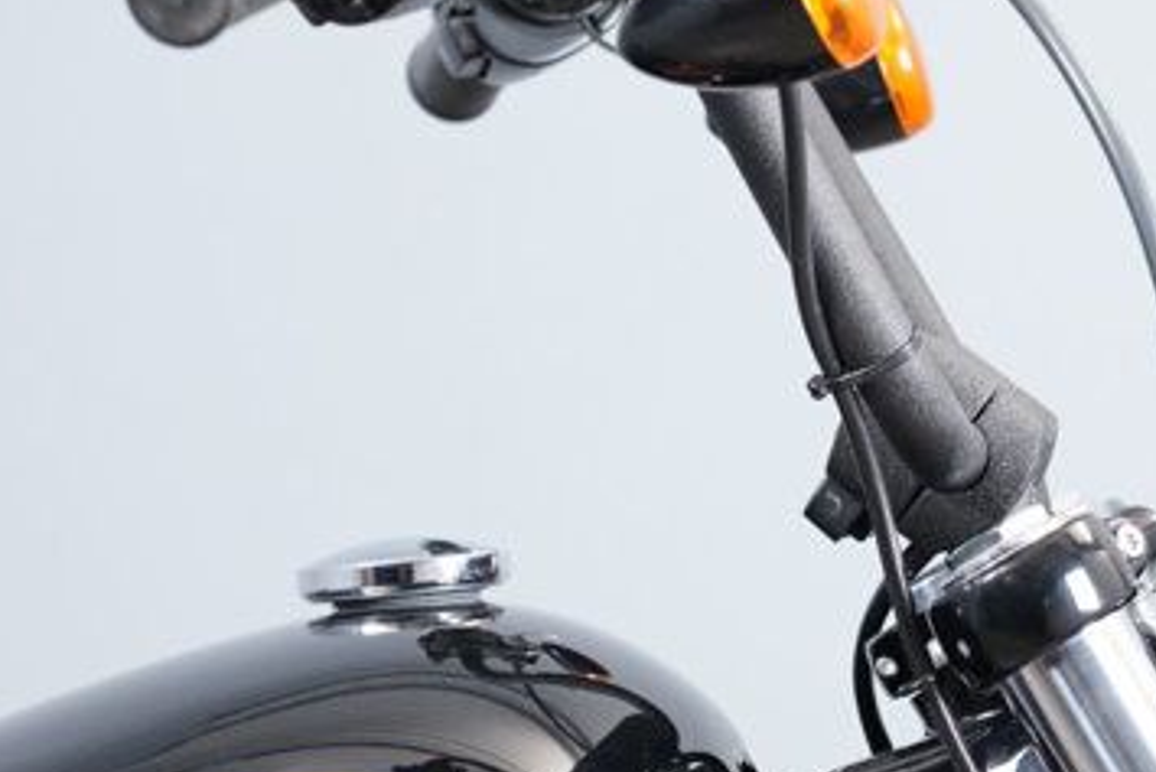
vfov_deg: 4.5
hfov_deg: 6.8
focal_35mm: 303
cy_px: 340
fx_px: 9733
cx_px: 912
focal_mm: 105
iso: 2000
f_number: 4
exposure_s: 1/125
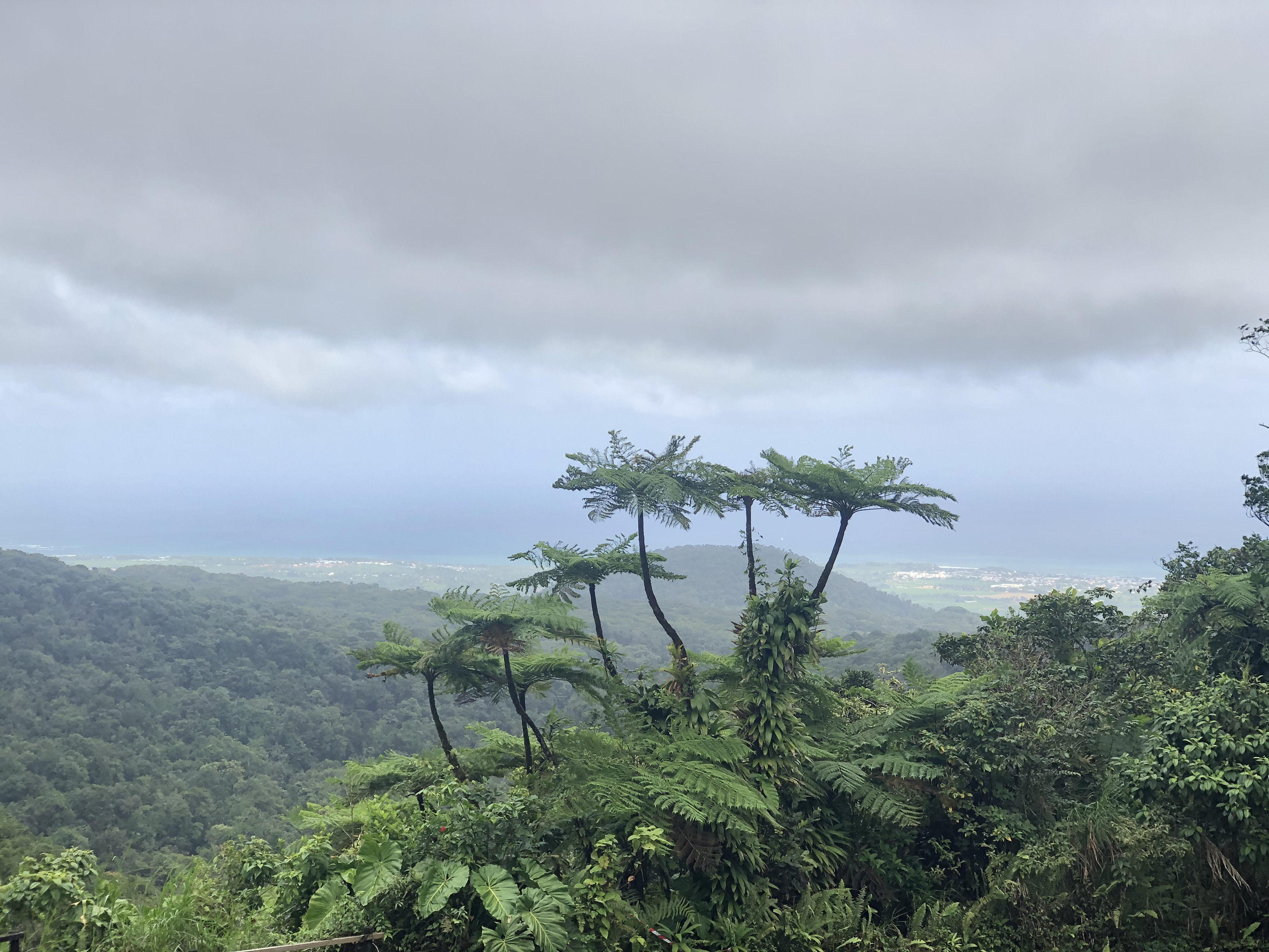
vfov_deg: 28.0
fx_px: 1906
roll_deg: +0.9
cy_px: 476
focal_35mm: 52
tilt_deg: -0.8
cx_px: 634
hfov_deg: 36.8
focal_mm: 6
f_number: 2.4
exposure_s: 1/267
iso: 16
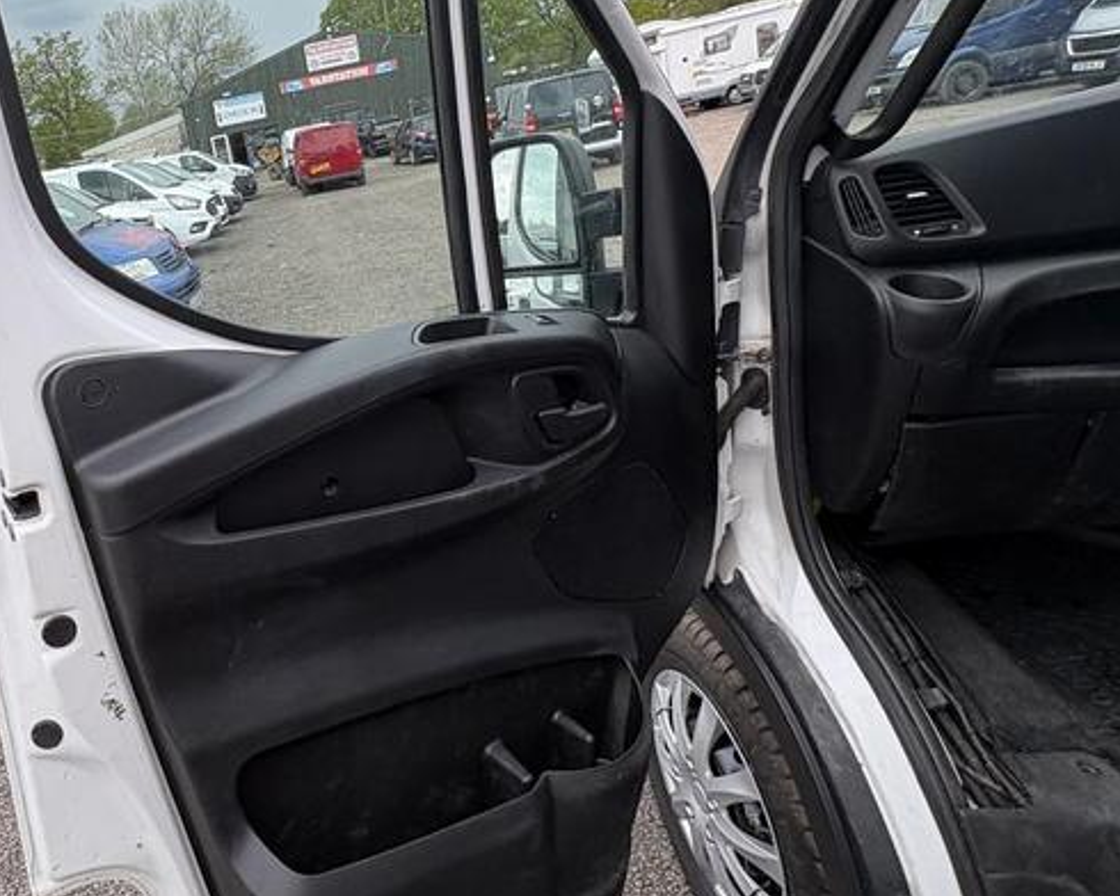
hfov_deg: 63.1
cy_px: 322
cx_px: 247
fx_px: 829
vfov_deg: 55.9
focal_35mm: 25
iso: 40
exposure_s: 1/256
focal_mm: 2.22
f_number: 2.2
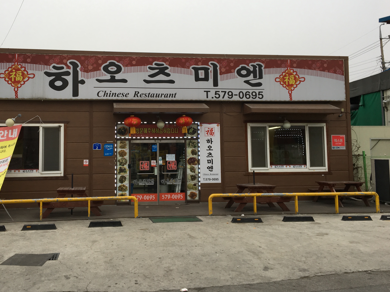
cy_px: 121
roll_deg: -0.2
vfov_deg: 38.6
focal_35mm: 37
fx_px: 417
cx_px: 153
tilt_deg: +3.2
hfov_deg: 49.8
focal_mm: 4.15
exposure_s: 1/120
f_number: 2.2
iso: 32
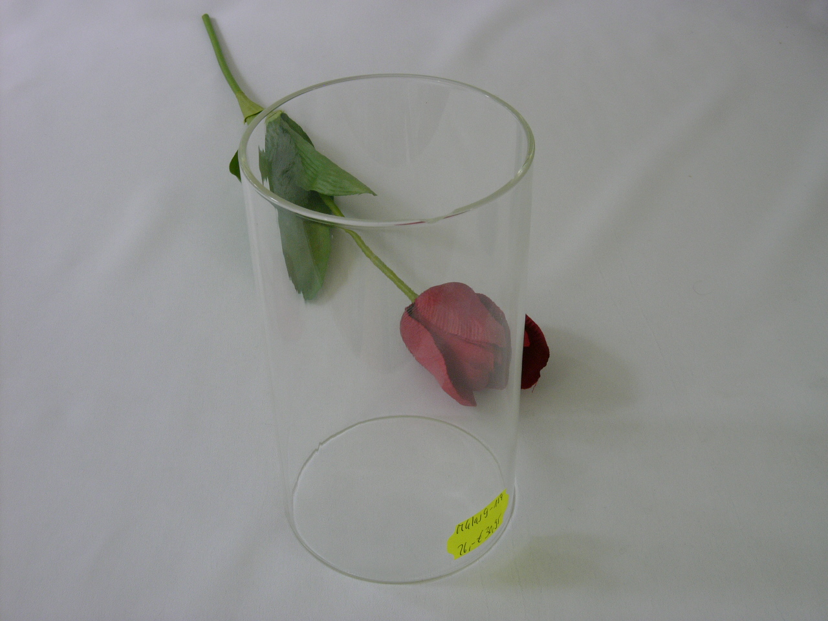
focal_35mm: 45
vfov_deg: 32.2
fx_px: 1076
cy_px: 310
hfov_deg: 42.1
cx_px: 414
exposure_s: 1/6
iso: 100
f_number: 9
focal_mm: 11.3
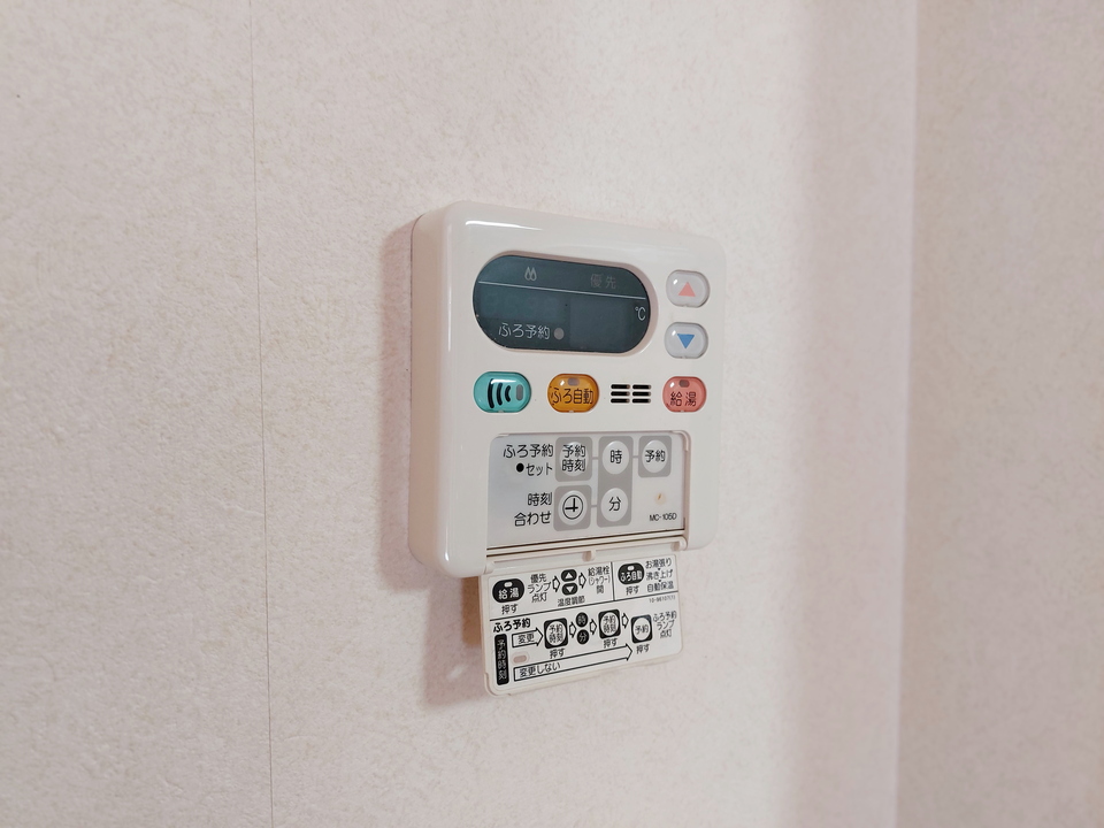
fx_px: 765
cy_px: 414
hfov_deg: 71.6
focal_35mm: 24
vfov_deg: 56.8
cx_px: 552
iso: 125
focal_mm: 5.23
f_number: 1.8
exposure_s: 1/24
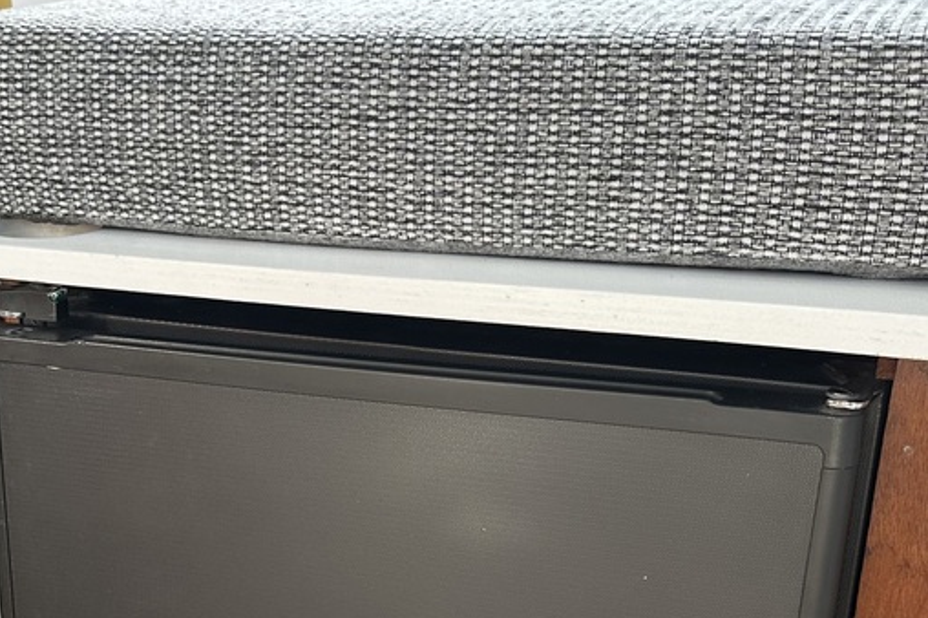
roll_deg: +2.9
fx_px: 1520
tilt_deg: -25.1
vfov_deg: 22.0
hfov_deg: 33.0
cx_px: 186
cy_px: 638
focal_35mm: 59
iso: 64
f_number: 1.78
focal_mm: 6.86
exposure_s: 1/121
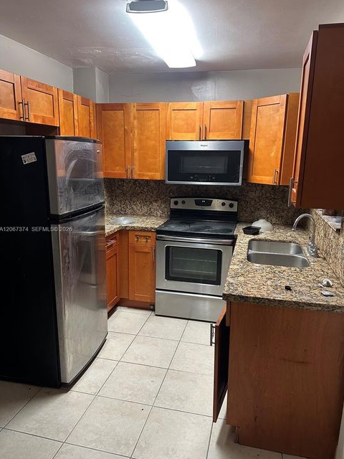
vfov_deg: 69.4
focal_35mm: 25
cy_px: 230
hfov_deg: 54.9
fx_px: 331
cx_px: 178
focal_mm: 6.86
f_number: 1.78
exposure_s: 1/53
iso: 200
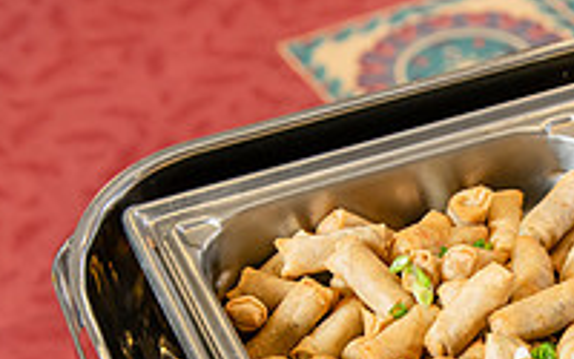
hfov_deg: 17.0
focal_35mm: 118
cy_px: 470
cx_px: 674
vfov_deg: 10.8
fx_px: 1846
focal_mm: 40
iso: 500
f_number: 4
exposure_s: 1/125
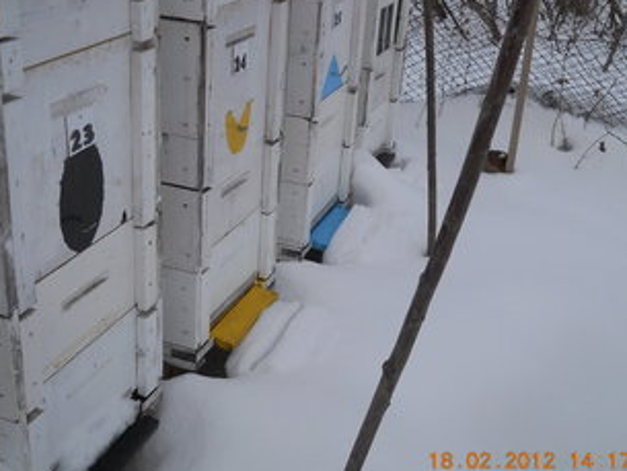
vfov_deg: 30.9
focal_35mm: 47
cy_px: 244
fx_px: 852
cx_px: 304
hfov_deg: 40.4
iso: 80
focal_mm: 6.72
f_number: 5.5
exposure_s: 1/800
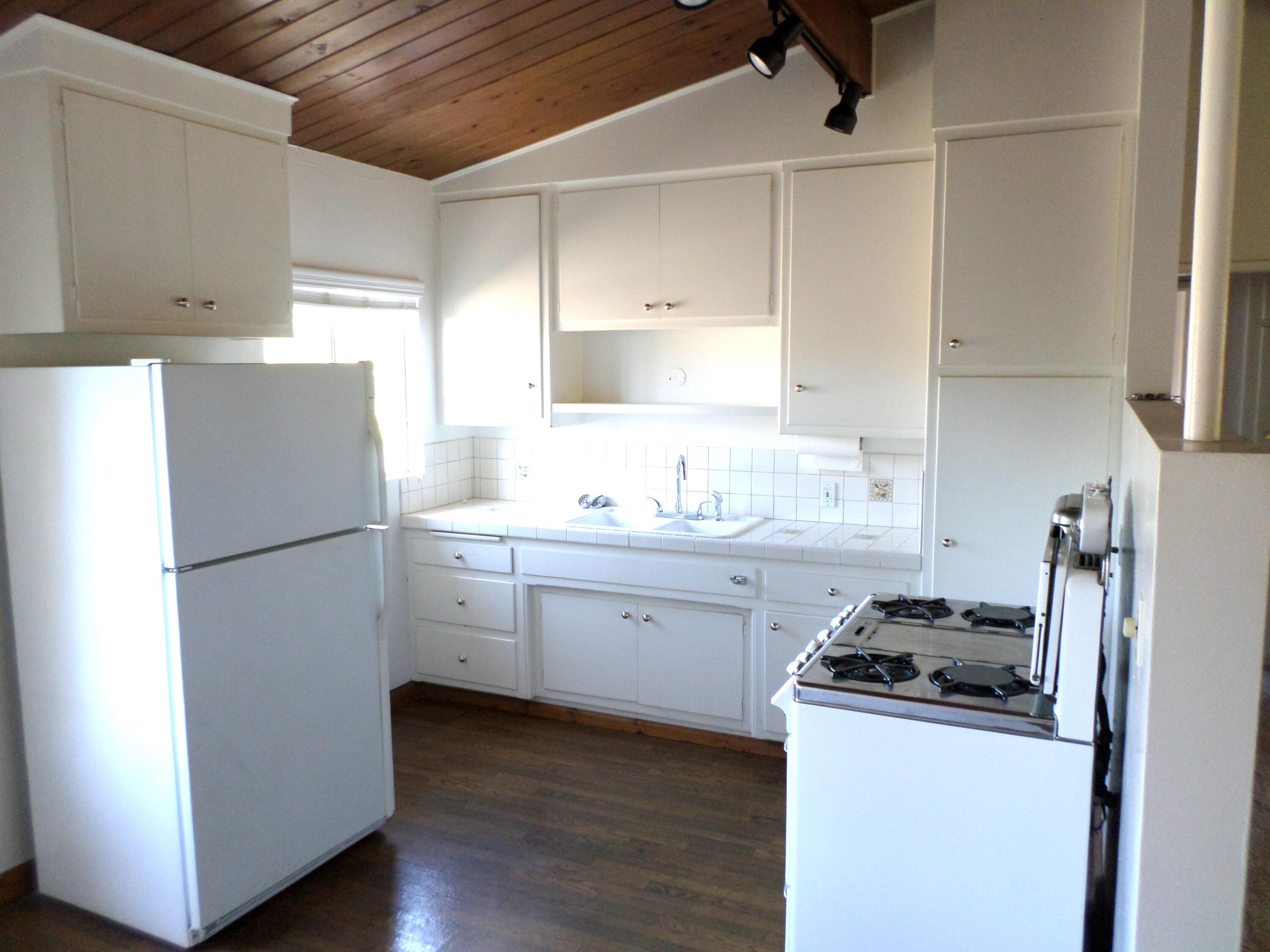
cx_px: 635
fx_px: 917
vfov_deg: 54.9
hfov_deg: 69.4
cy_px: 476
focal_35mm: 25
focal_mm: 4.5
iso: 160
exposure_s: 1/30
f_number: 2.5
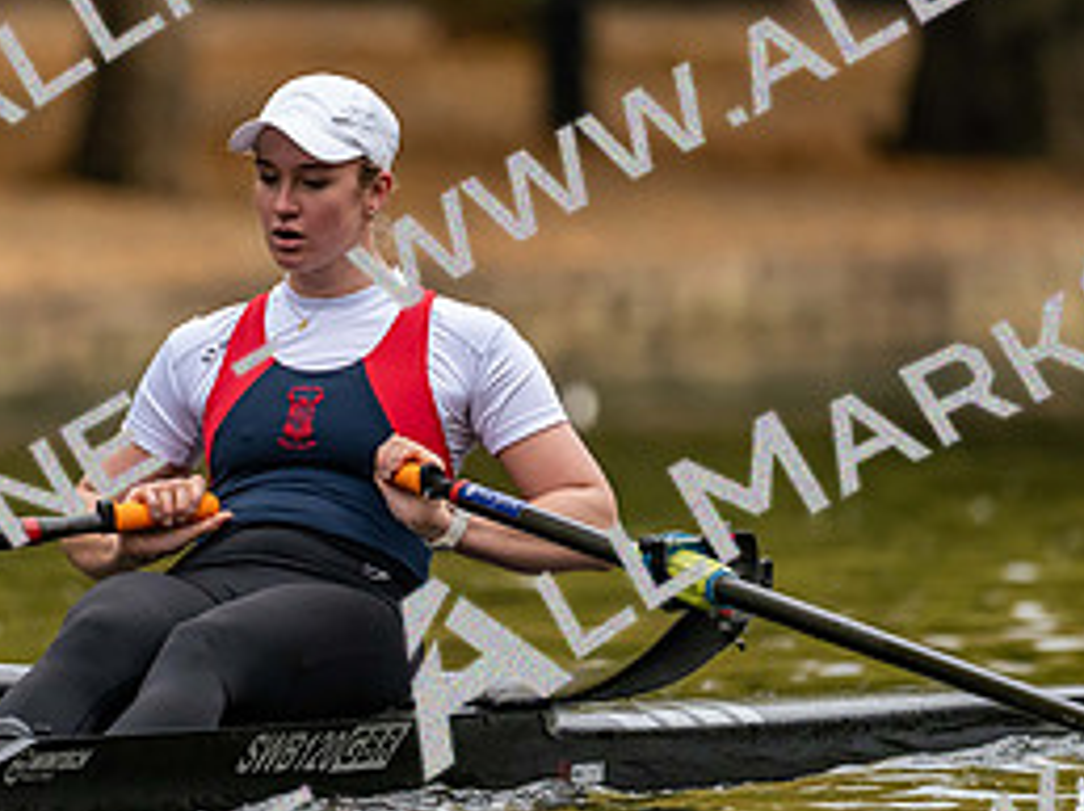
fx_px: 27094
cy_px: 380
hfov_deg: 2.3
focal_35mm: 866
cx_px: 42
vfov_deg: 1.7
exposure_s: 1/2500
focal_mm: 400
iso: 1600
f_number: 4.5
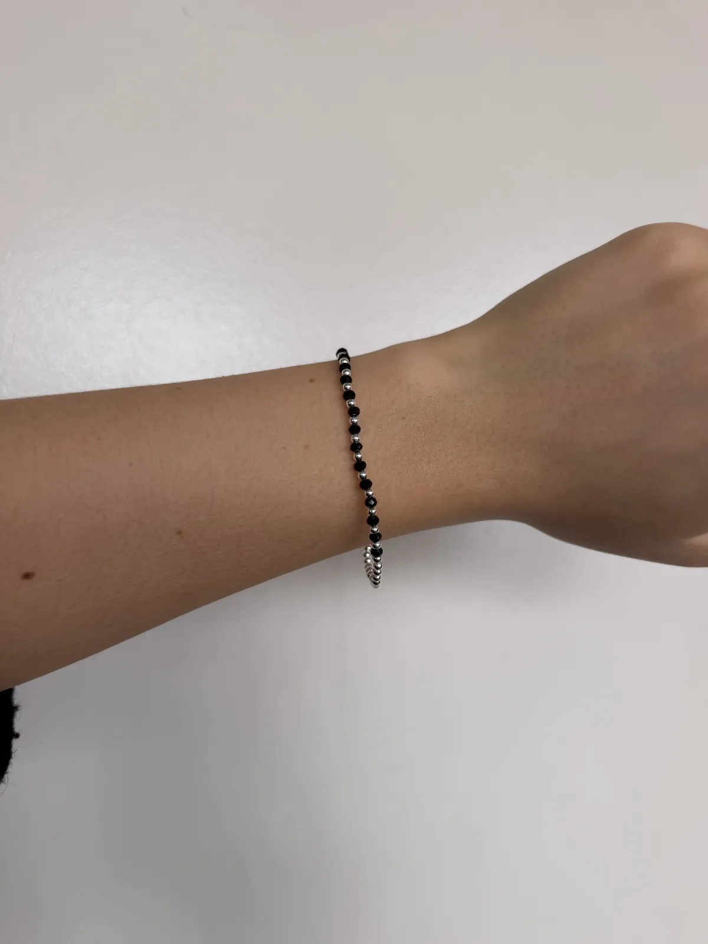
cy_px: 472
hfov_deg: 56.8
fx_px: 654
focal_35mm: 24
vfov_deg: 71.6
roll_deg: +0.9
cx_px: 354
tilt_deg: +1.0
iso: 50
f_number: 1.78
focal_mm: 6.76
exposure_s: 1/130
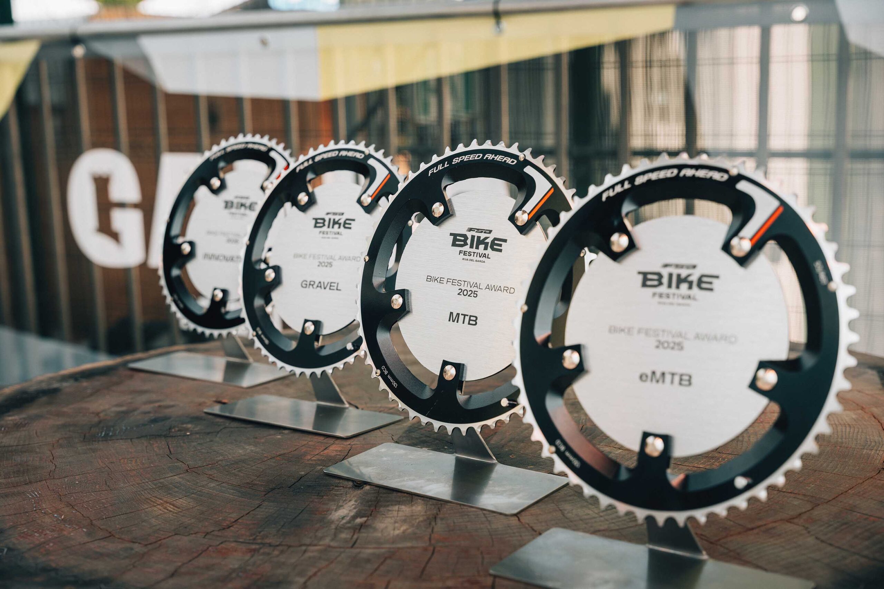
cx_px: 442
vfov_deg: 27.9
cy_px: 294
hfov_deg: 40.8
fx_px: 1188
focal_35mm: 48
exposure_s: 1/250
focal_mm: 48.4
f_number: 4.5
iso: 100
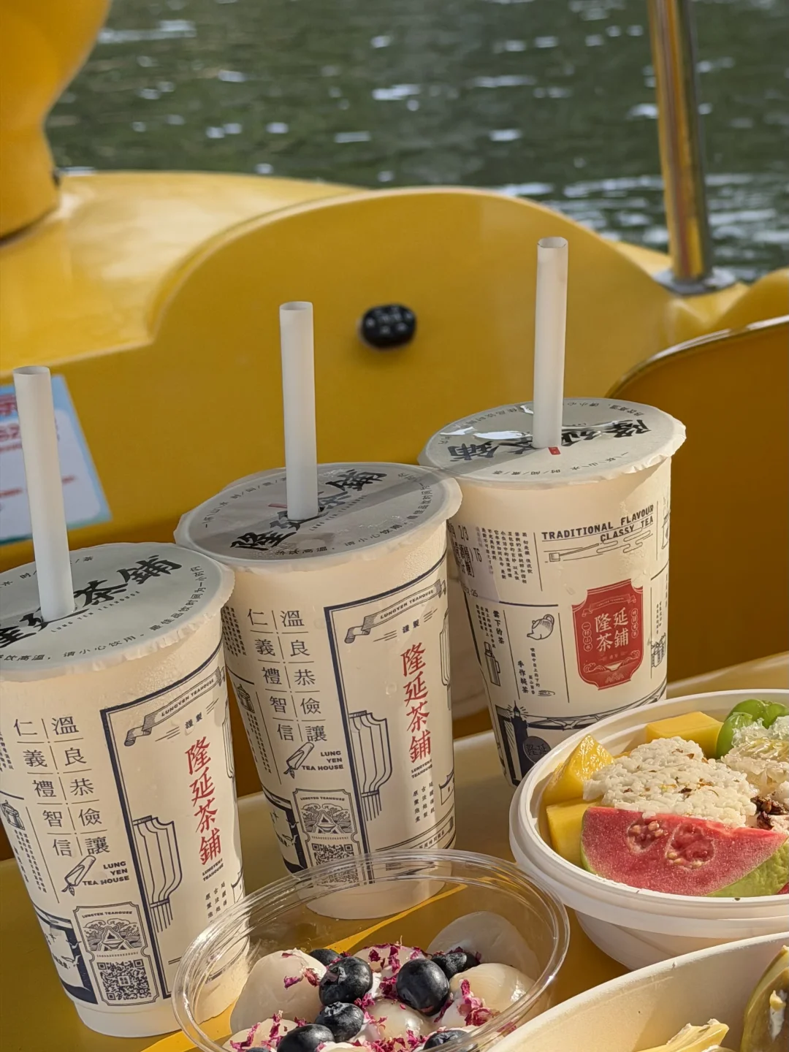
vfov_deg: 39.7
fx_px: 1459
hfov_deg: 30.3
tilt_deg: -18.7
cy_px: 526
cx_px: 394
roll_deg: +4.6
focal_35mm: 48
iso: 64
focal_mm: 6.76
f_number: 1.78
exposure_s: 1/1307
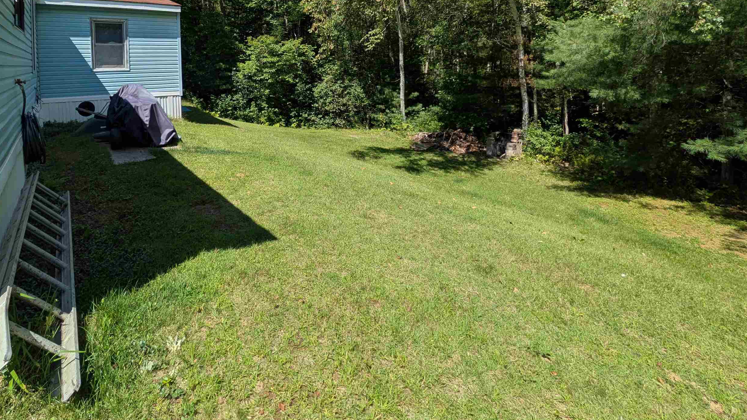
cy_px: 74
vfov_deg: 53.7
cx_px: 288
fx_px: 376
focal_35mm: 19
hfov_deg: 88.1
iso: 43
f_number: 2.2
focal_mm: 1.83
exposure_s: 1/1355
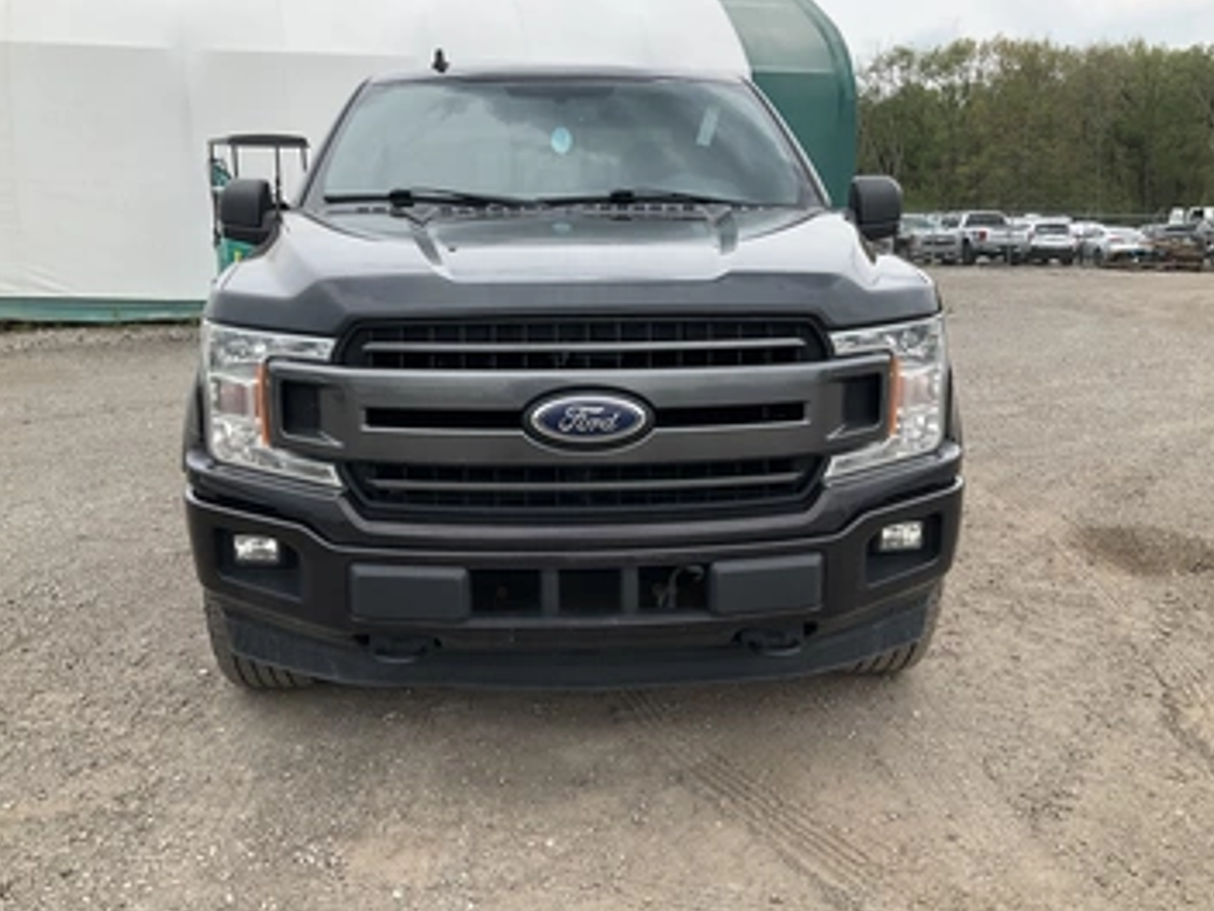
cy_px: 462
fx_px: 1157
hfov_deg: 55.3
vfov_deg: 42.9
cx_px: 579
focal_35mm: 33
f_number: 1.8
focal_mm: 3
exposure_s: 1/709
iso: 25
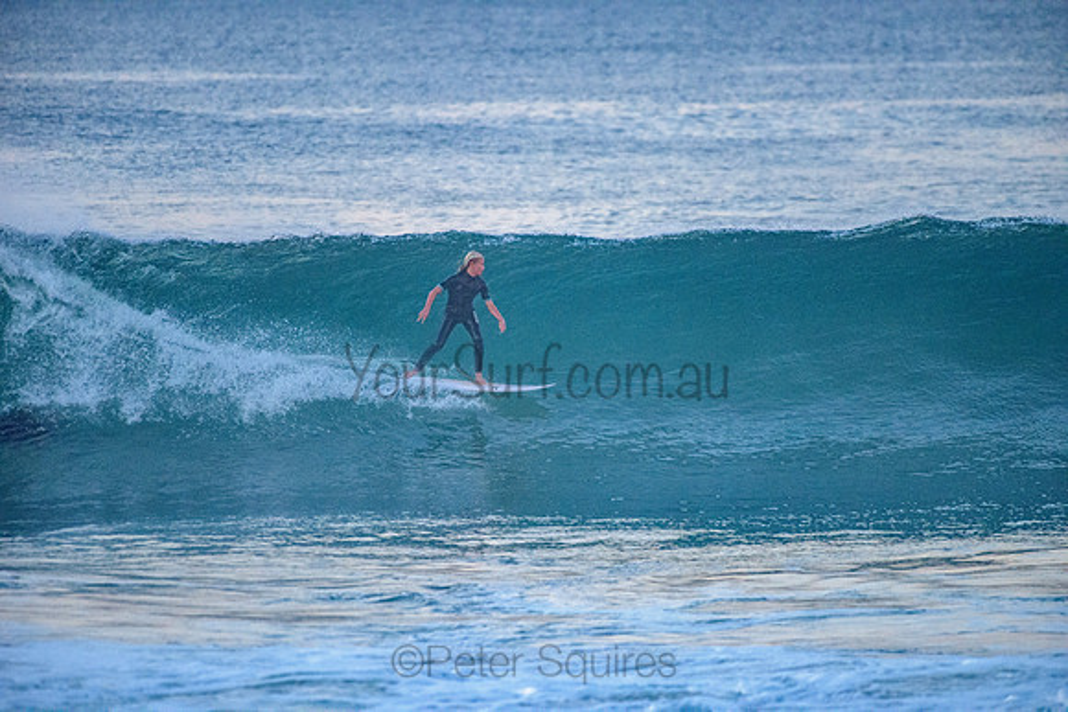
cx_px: 534
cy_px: 356
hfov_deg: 4.1
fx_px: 14836
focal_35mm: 500
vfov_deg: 2.8
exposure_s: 1/1000
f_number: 5.6
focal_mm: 500
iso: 5000
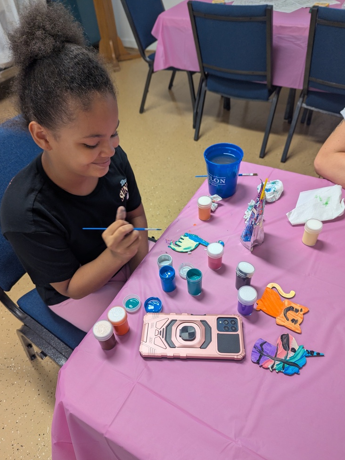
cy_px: 239
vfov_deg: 69.4
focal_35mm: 25
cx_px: 168
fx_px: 332
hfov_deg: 54.9
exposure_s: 1/120
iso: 111
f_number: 1.85
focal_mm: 6.81
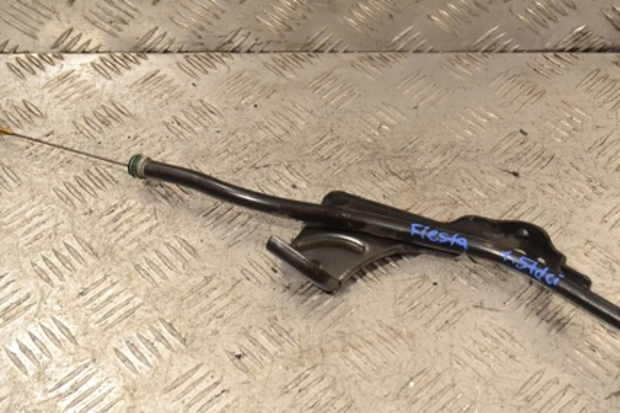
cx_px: 348
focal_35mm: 54
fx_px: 929
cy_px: 204
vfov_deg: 25.0
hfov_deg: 36.8
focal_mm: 24
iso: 3200
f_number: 9
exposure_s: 1/320
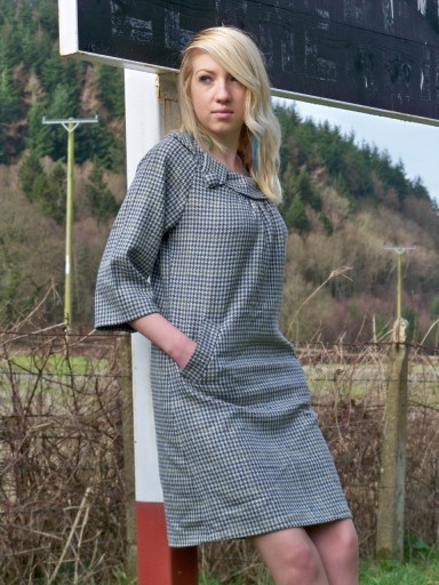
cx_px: 220
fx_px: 1792
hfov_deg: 14.0
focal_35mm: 106
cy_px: 292
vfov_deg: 18.5
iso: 80
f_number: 4.2
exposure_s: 1/200
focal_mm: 18.8
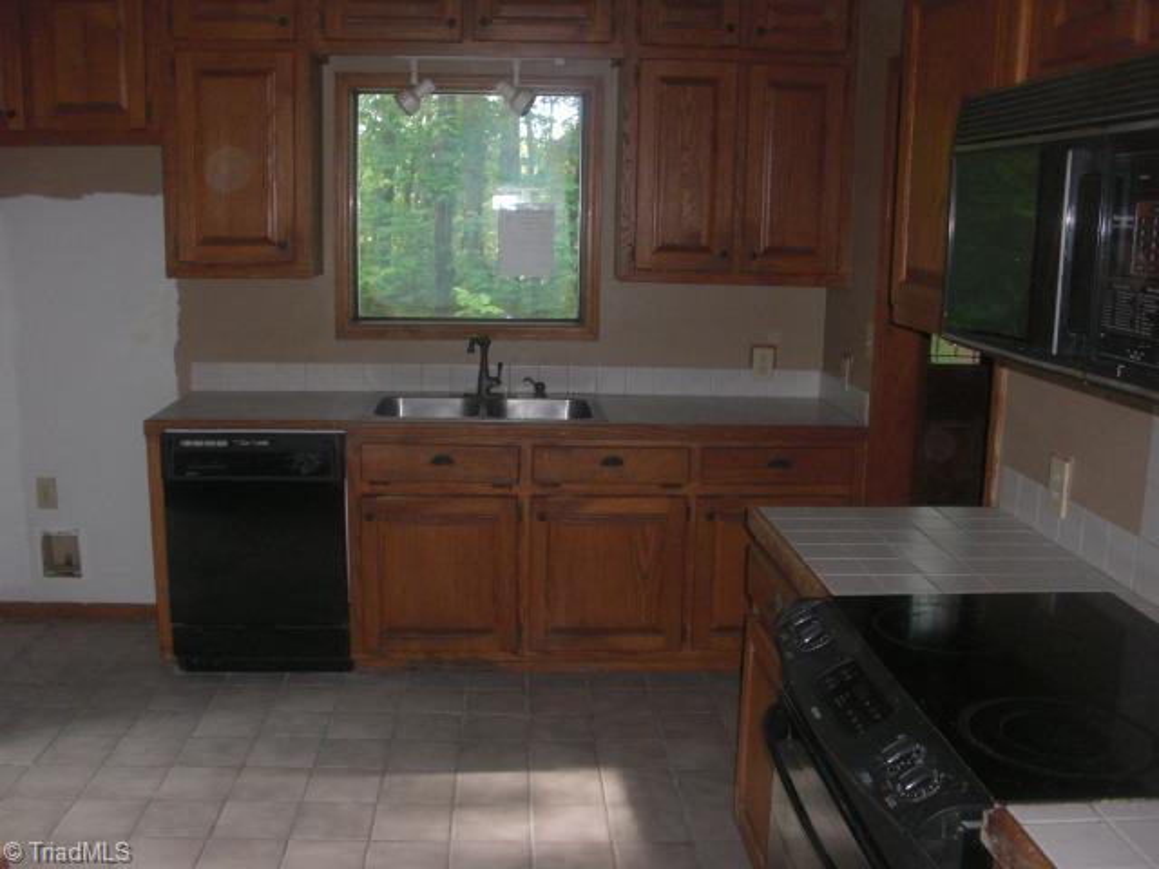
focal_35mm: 36
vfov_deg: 39.7
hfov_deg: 51.4
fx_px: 1205
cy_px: 434
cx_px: 580
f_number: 2.8
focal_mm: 6.3
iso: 200
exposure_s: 1/60
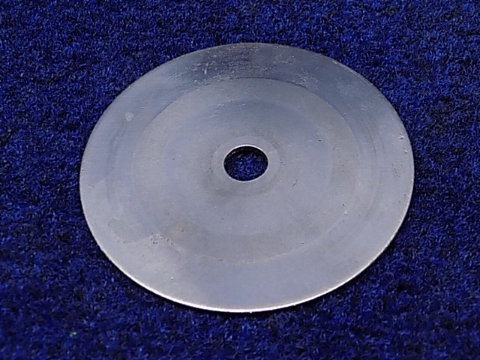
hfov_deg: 29.8
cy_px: 180
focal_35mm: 65
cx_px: 240
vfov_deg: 22.6
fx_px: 901
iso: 360
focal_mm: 11.5
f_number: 4.1
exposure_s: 1/30
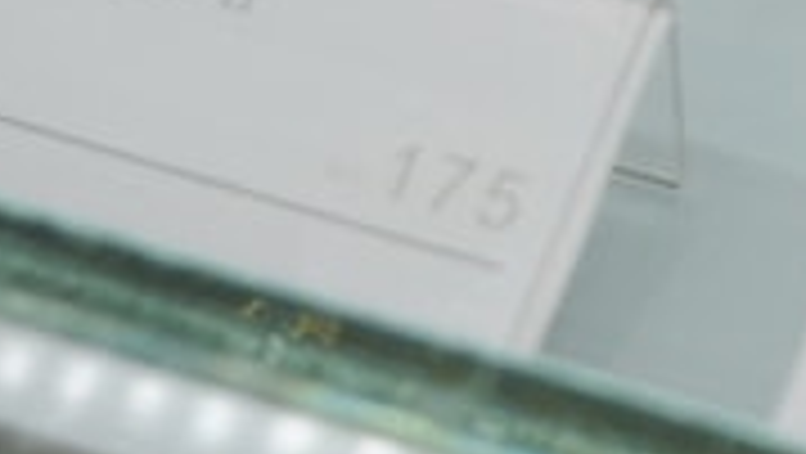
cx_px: 1117
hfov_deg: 10.3
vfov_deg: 5.6
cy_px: -890
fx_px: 4363
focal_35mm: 204
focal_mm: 29
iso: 100
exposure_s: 1/60
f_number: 4
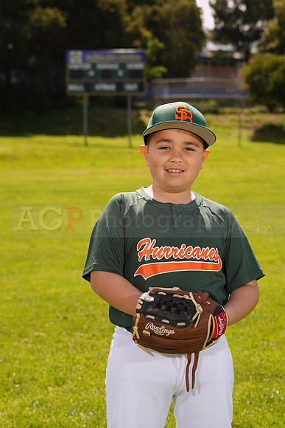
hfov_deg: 13.7
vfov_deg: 20.4
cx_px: 142
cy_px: 214
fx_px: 1187
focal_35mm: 100
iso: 80
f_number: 9
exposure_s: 1/160
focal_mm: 100
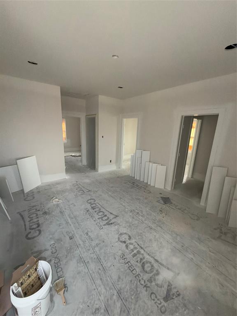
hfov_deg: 85.7
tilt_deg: -13.5
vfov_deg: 102.1
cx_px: 118
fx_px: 128
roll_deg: -1.8
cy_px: 158
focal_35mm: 14
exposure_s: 1/87
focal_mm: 2.22
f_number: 2.2
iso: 250
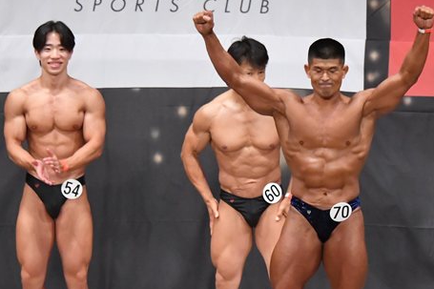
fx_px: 3760
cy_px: 213
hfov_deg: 6.6
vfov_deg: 4.4
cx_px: 352
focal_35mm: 312
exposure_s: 1/400
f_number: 5.6
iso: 6400
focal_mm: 122
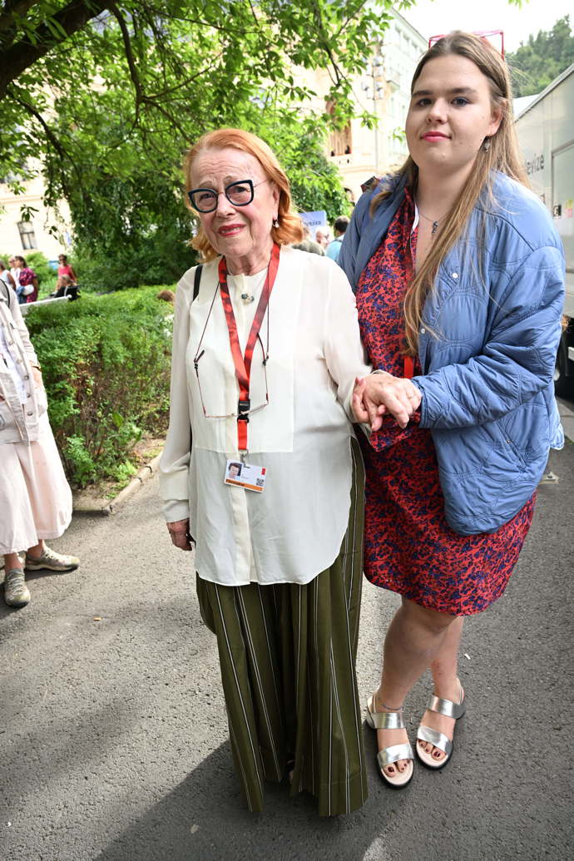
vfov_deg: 73.7
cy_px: 430
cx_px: 287
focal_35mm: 24
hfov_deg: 53.1
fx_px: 574
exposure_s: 1/320
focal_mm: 24
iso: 800
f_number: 5.6
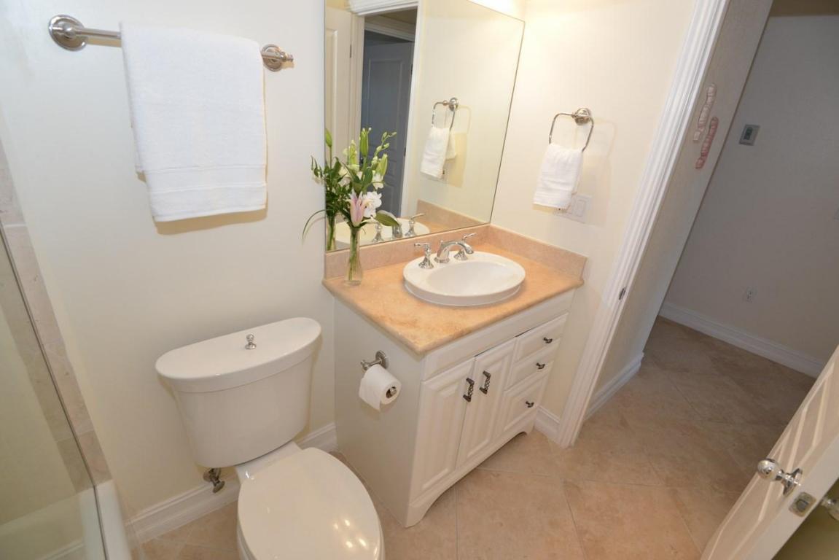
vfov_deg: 73.8
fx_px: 373
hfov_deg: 96.7
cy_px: 280
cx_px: 420
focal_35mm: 16
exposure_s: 1/60
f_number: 7.1
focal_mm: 16
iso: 800
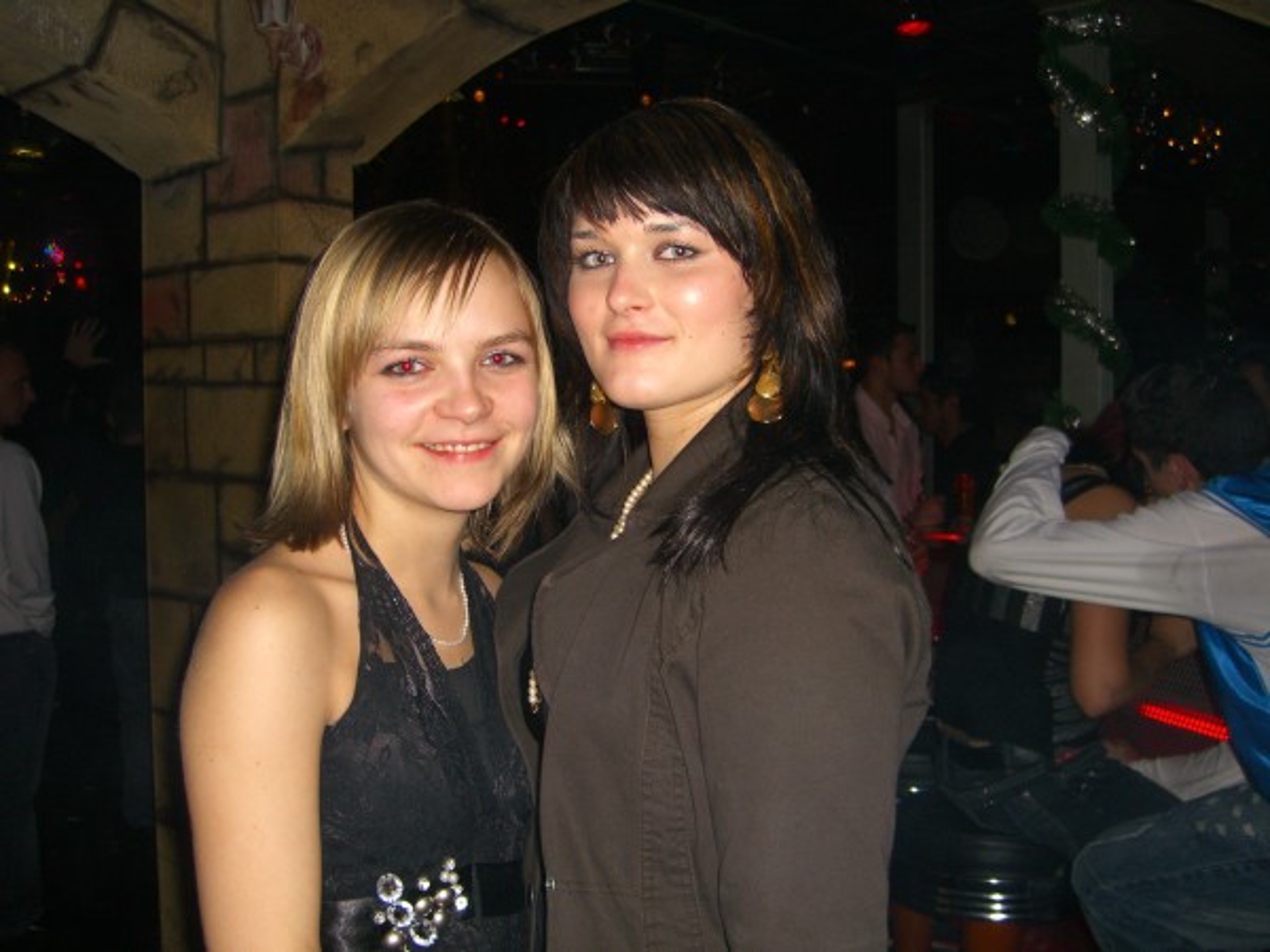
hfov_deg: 49.0
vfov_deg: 37.7
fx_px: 1394
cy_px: 476
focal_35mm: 38
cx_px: 635
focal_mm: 7.9
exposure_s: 1/60
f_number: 2.8
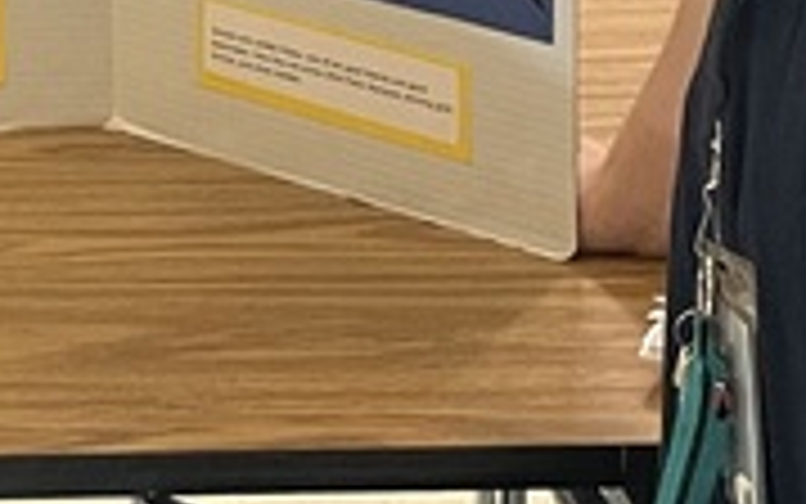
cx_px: -302
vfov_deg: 7.8
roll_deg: +1.4
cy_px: -675
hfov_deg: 12.7
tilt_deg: -5.8
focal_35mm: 158
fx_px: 3472
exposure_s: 1/60
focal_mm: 4.2
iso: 125
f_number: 1.6
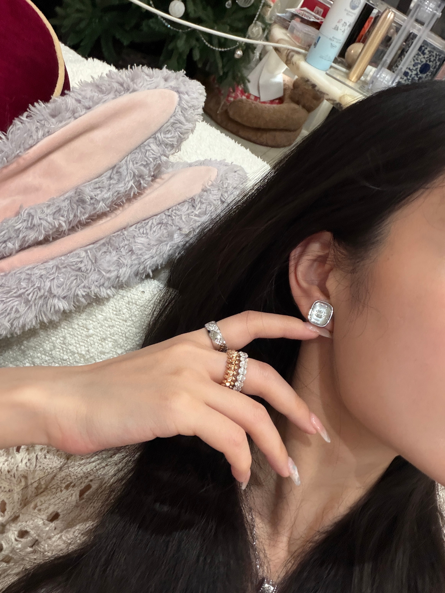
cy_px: 296
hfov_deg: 46.8
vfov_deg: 60.0
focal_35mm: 30
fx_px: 514
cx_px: 222
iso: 320
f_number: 1.9
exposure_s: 1/50
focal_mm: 2.71
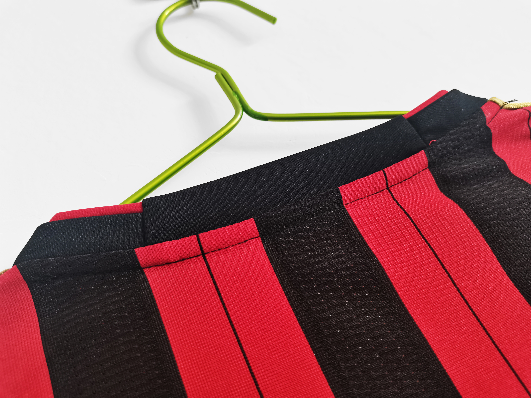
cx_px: 266
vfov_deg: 53.1
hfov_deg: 67.3
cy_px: 199
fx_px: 399
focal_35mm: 26
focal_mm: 5.58
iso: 200
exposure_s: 1/100
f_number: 1.8
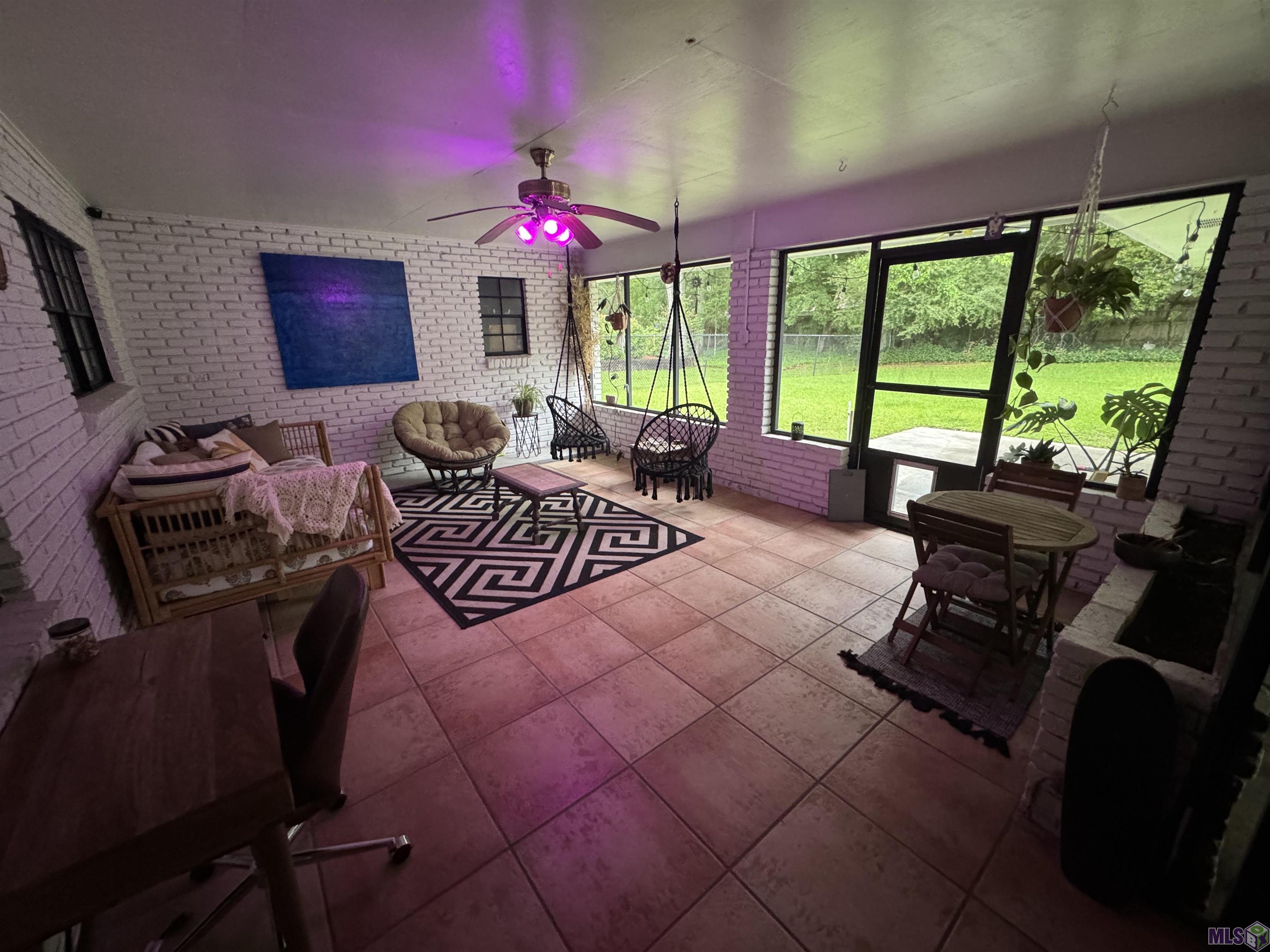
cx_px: 635
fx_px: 514
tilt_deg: -17.0
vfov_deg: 85.7
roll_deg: +0.9
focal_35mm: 14
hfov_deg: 102.1
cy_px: 476
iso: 800
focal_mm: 2.22
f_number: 2.2
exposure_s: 1/60
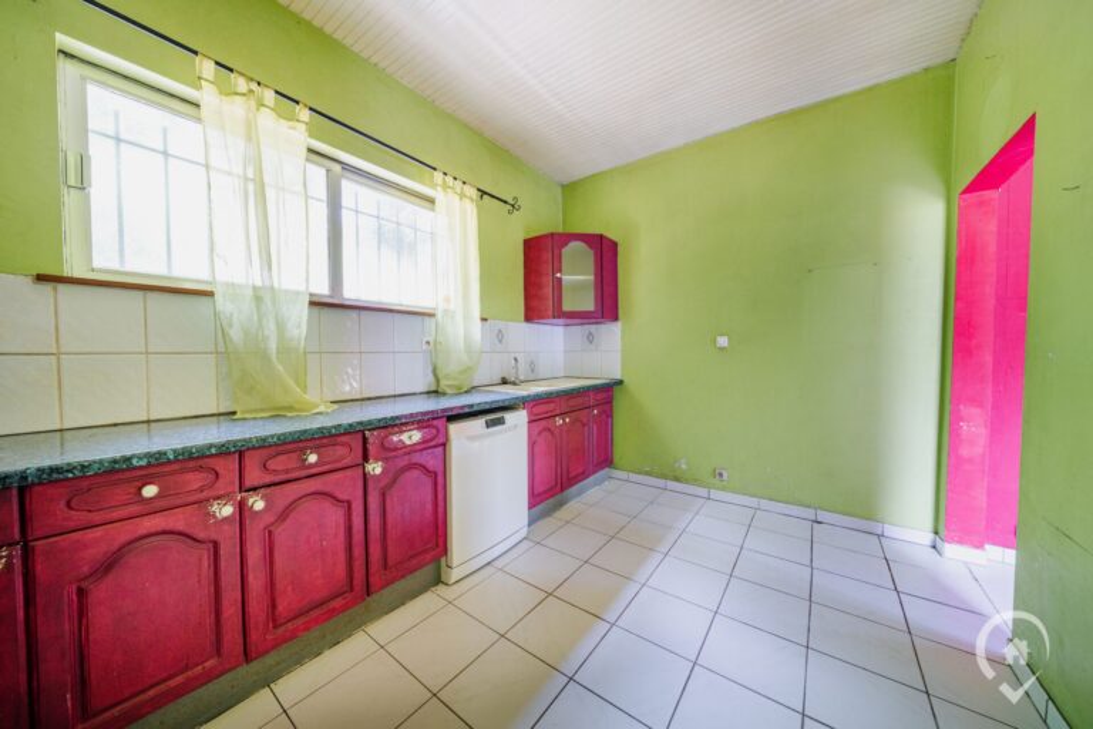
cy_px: 364
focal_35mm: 12
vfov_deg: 90.0
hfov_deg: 112.6
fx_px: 364
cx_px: 546
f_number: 7.1
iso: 500
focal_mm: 12
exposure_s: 1/8
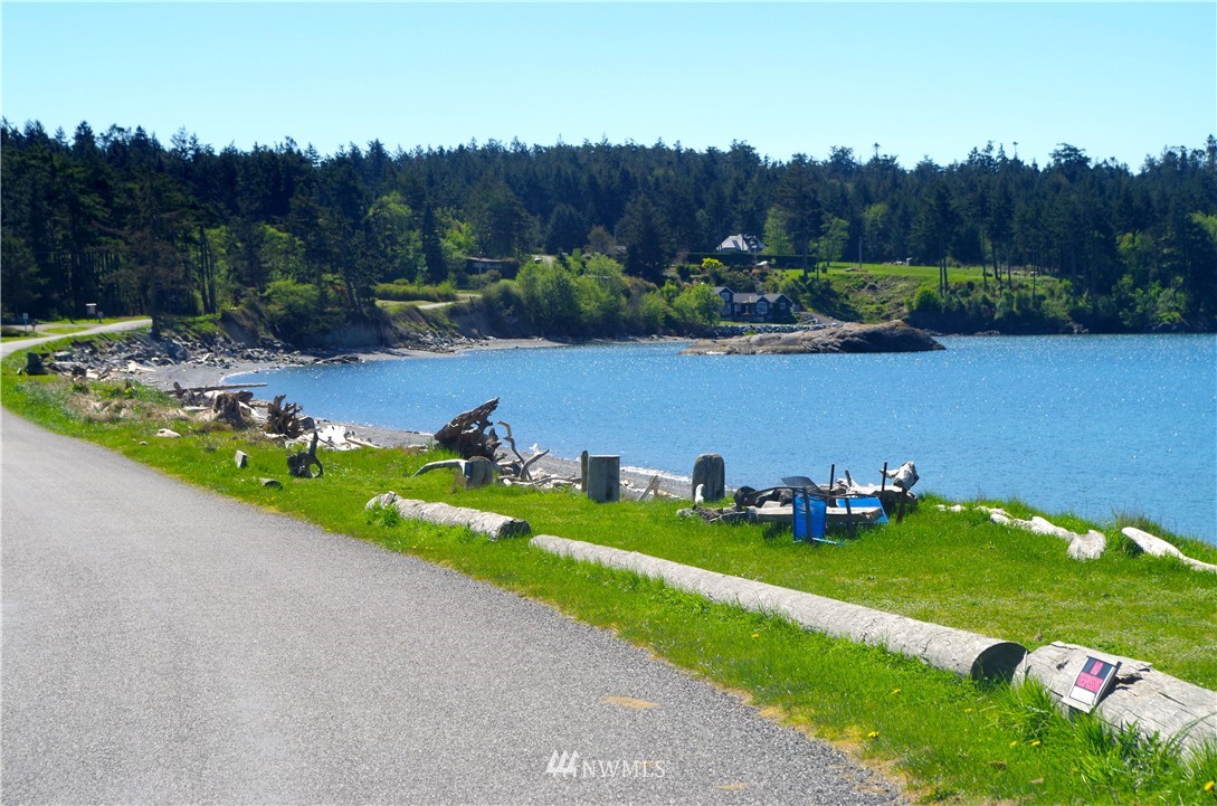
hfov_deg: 27.0
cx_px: 608
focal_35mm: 75
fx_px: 2530
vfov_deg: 18.1
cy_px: 403
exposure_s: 1/200
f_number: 11
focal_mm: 50
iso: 200
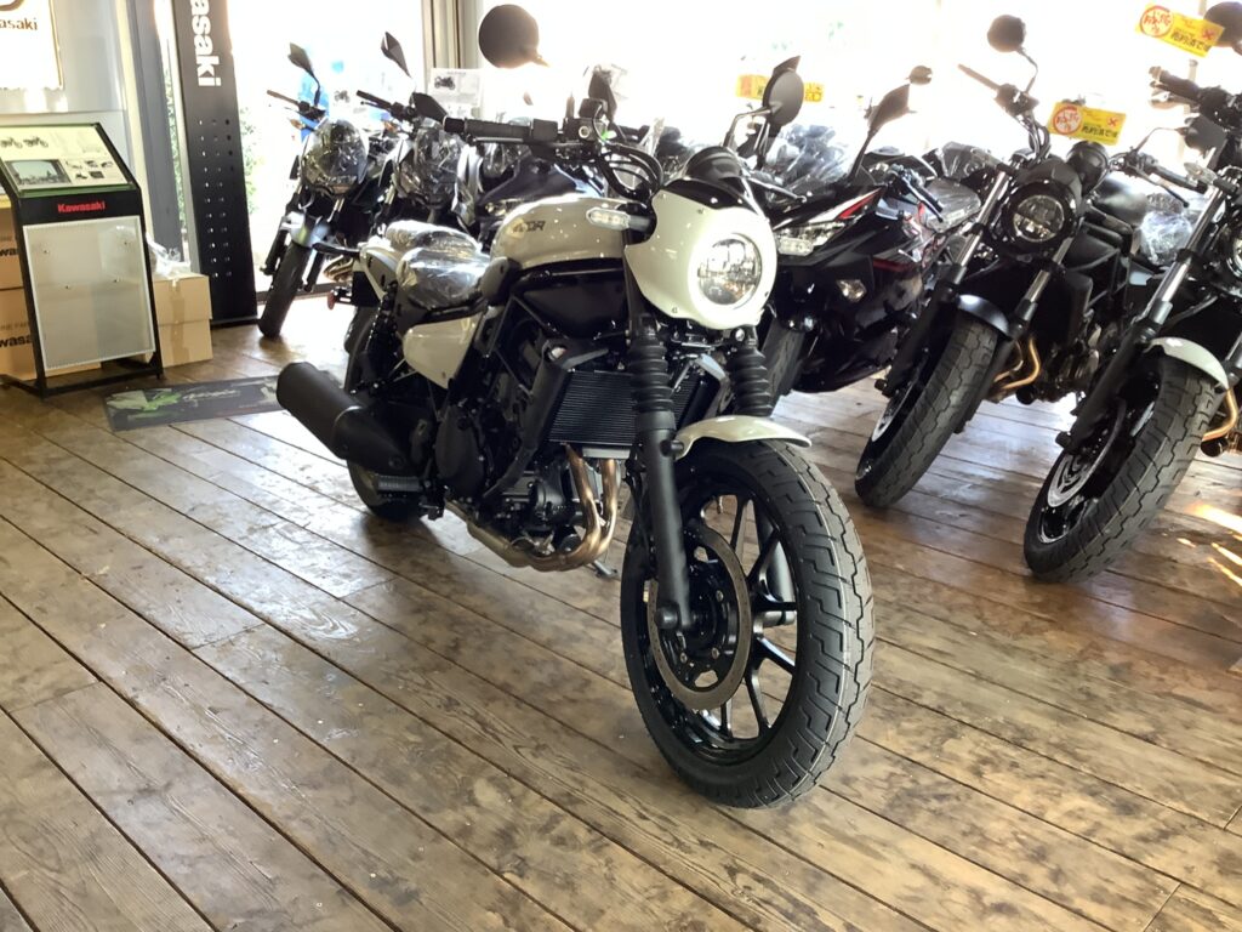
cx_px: 621
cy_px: 466
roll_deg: +0.6
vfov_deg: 45.4
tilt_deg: -18.7
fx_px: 1112
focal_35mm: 31
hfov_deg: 58.4
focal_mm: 3.3
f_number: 2.4
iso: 160
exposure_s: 1/60
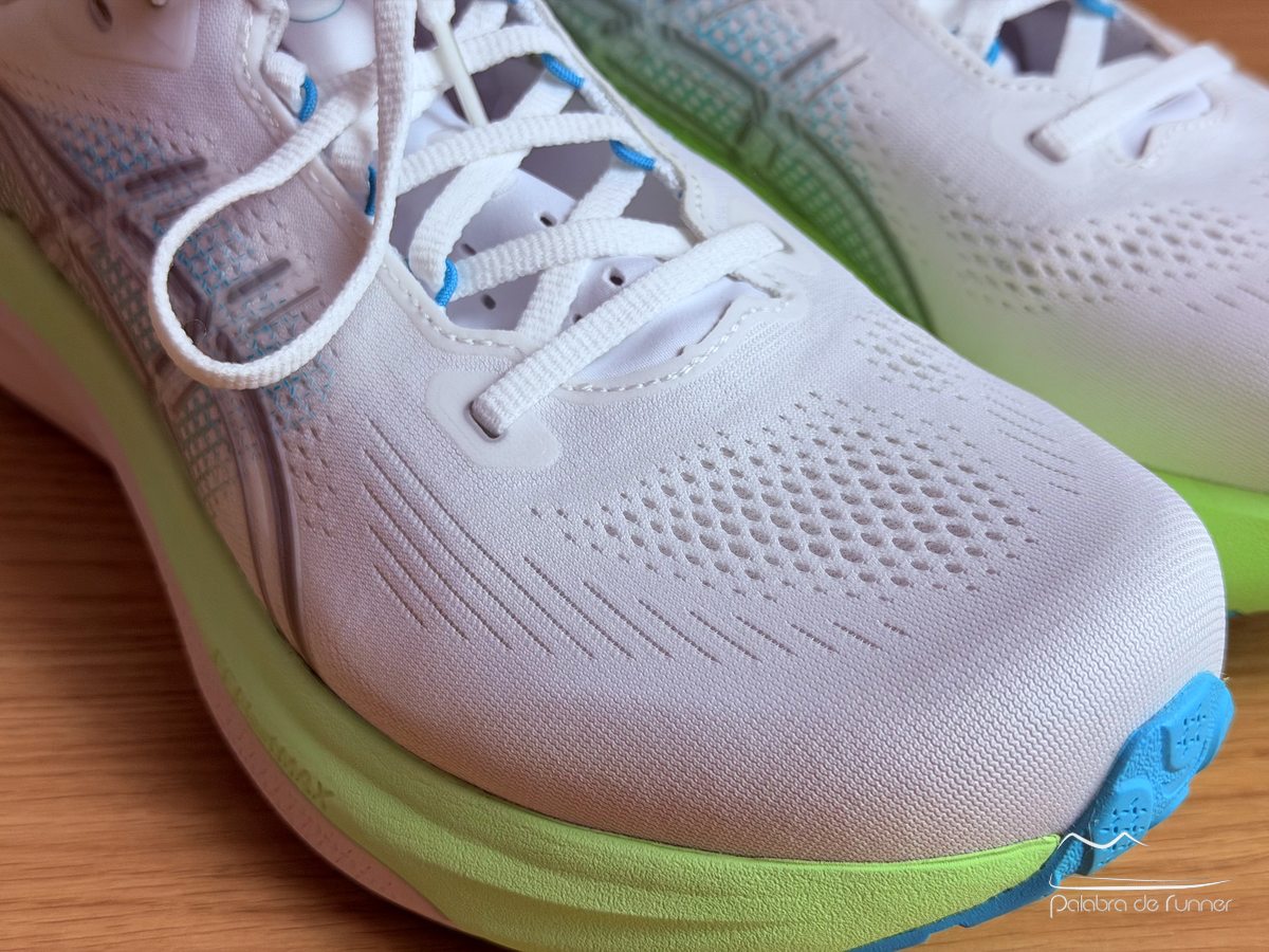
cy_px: 476
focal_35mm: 48
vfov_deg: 30.3
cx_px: 634
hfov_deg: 39.7
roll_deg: -0.3
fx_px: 1760
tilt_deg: -39.1
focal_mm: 6.76
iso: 80
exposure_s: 1/100
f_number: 1.78
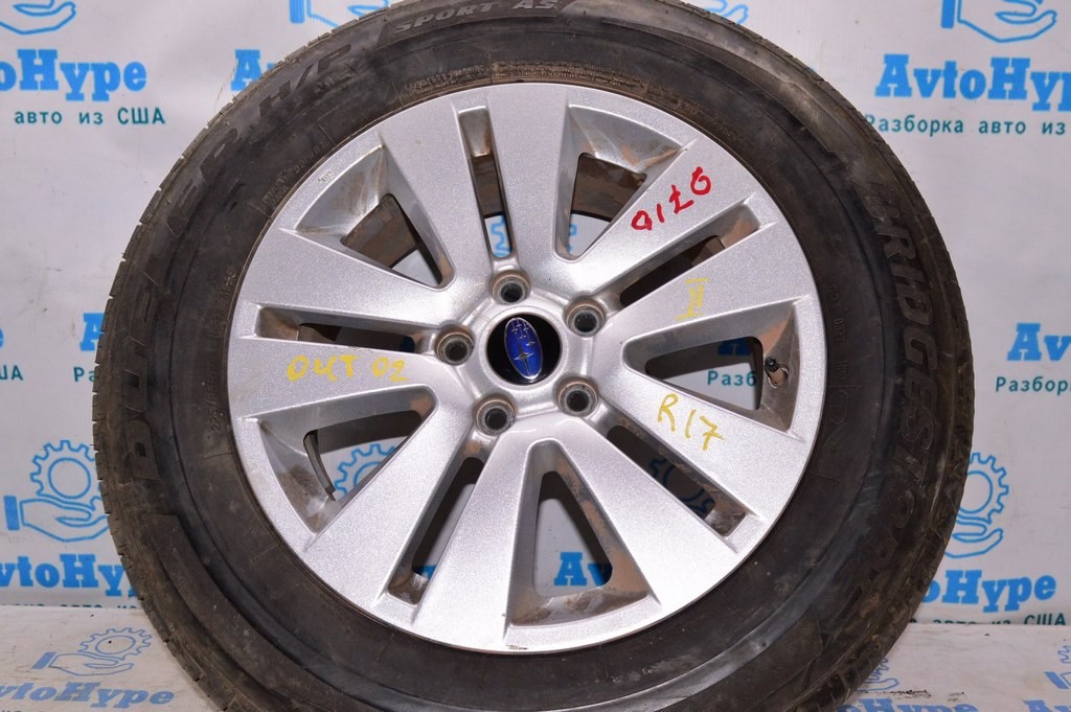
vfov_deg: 36.8
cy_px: 356
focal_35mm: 36
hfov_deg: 53.2
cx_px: 536
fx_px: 1070
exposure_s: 1/160
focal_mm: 24
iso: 1600
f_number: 8
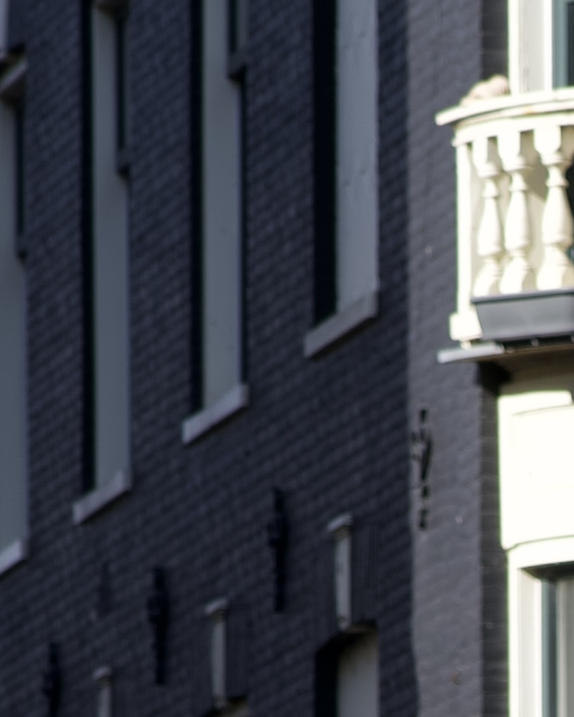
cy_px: 1258
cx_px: 956
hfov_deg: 3.2
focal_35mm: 482
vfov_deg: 4.0
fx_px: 10235
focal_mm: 105
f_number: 4
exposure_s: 1/500
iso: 100
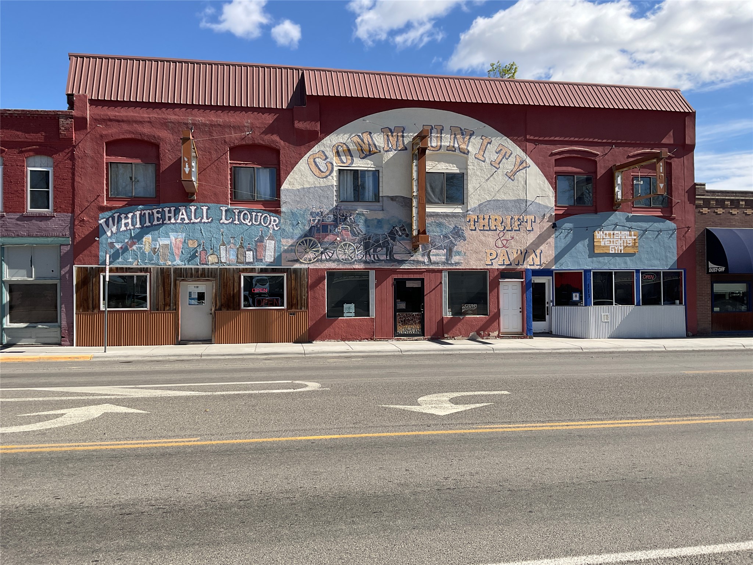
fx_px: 631
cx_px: 376
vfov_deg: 48.2
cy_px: 282
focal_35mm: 29
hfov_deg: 61.7
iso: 16
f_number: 1.8
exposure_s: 1/1848
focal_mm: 3
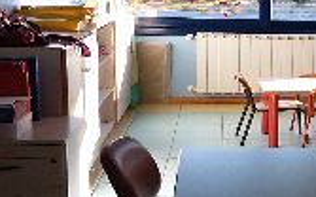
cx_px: 373
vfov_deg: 15.8
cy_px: 152
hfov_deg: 23.3
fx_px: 705
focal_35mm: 82
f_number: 1.9
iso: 40
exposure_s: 1/120
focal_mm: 2.91
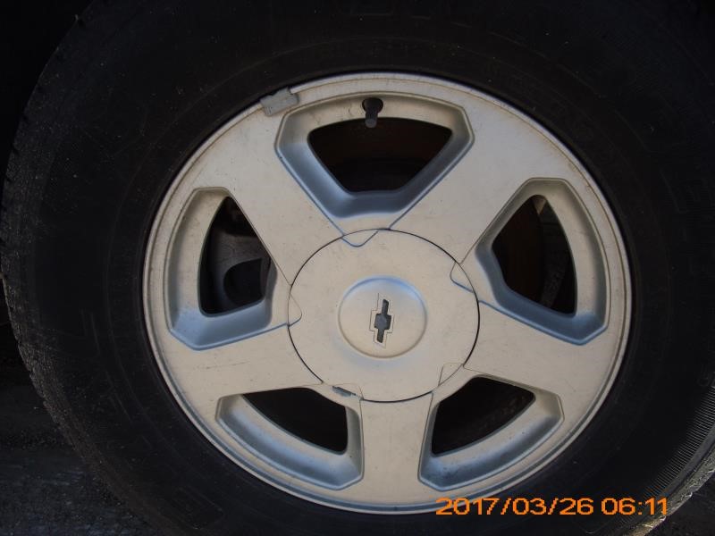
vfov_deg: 39.7
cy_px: 268
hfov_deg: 51.4
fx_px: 744
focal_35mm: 36
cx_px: 358
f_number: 3.1
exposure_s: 1/800
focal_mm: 6.3
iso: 80
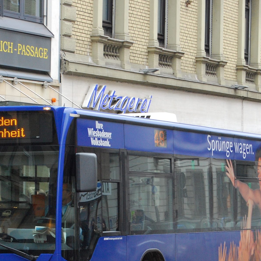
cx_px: 115
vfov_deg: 9.9
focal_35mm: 176
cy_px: 208
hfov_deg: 9.9
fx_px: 1502
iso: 800
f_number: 5.6
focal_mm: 55
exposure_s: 1/125
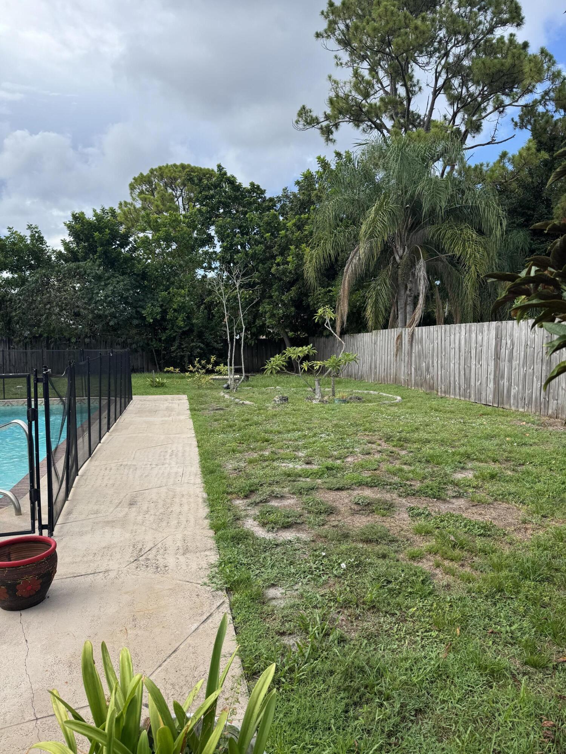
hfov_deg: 56.8
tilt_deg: -4.6
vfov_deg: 71.6
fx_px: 523
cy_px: 377
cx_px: 283
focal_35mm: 24
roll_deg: +0.7
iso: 80
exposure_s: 1/1678
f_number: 1.78
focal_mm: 6.76
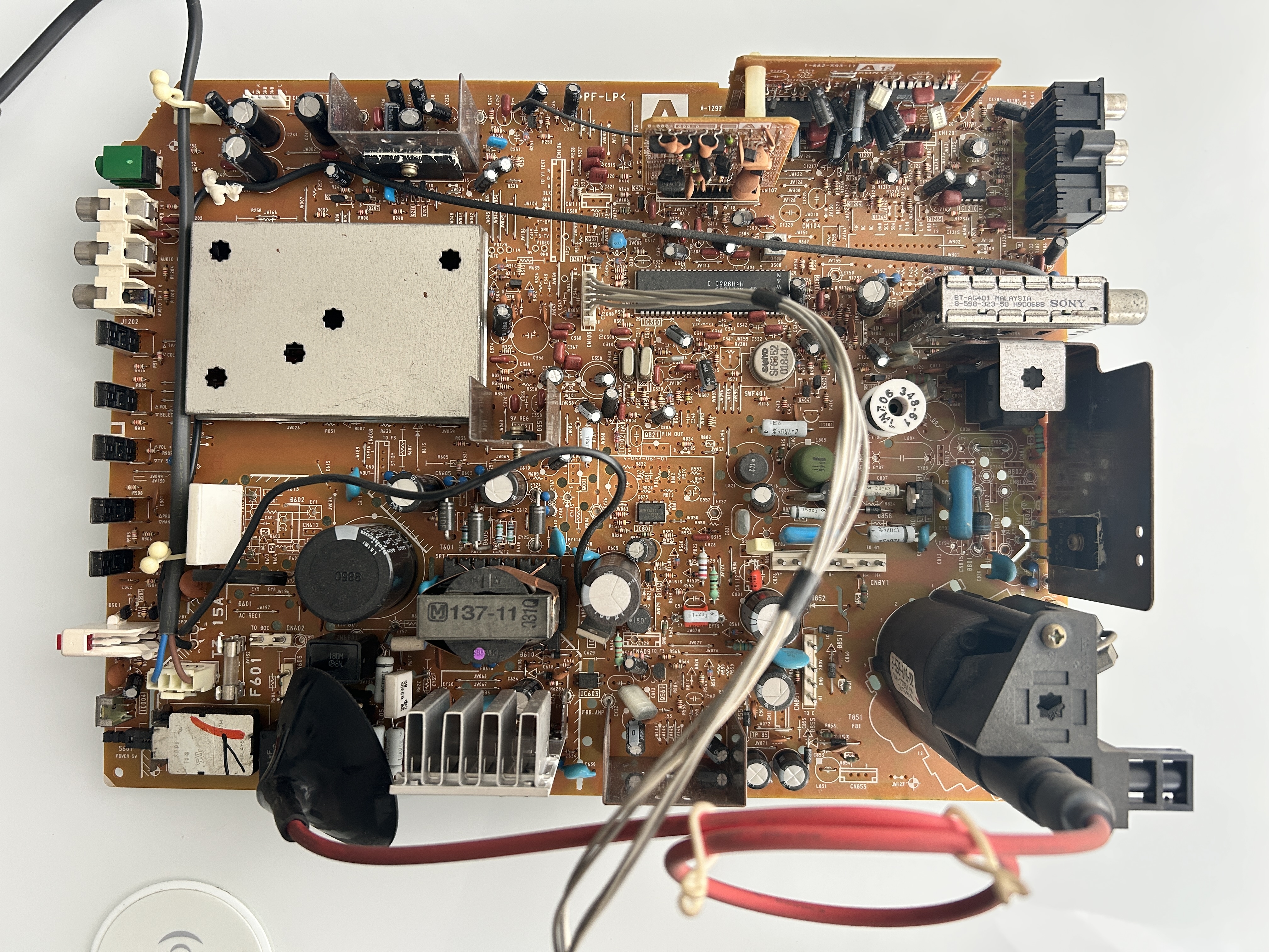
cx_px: 634
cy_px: 476
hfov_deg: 67.3
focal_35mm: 26
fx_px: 953
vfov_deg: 53.1
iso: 125
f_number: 1.5
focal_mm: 5.7
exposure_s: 1/106
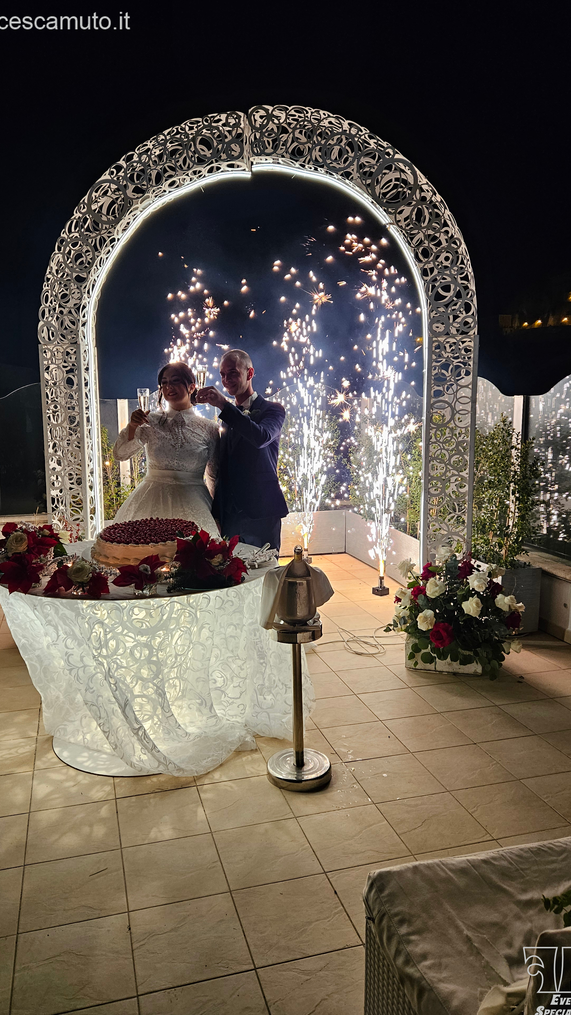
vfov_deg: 71.9
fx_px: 700
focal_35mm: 26
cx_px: 271
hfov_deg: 44.4
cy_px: 510
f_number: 1.8
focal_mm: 5.4
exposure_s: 1/100
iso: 160
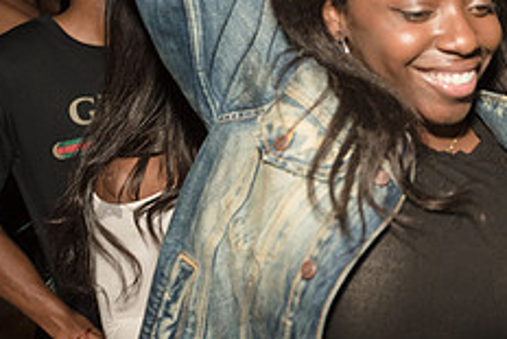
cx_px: 531
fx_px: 845
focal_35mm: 60
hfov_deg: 30.5
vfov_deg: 22.7
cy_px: 180
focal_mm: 24
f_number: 3.5
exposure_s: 1/320
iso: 2000
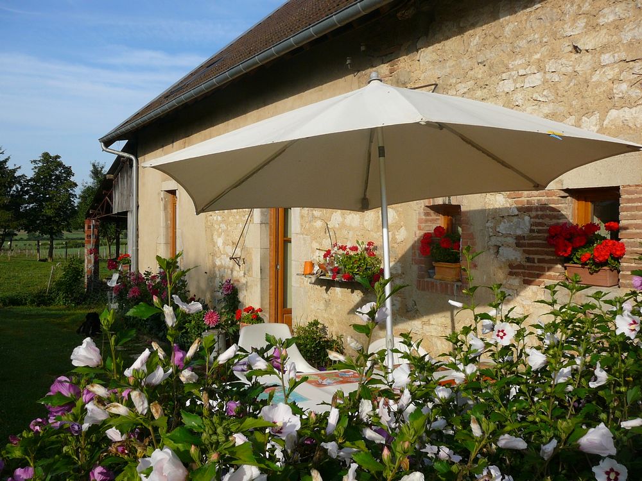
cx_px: 321
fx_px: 649
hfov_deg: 52.6
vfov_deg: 40.7
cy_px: 240
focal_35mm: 35
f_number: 5
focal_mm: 5.2
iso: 80
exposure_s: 1/400
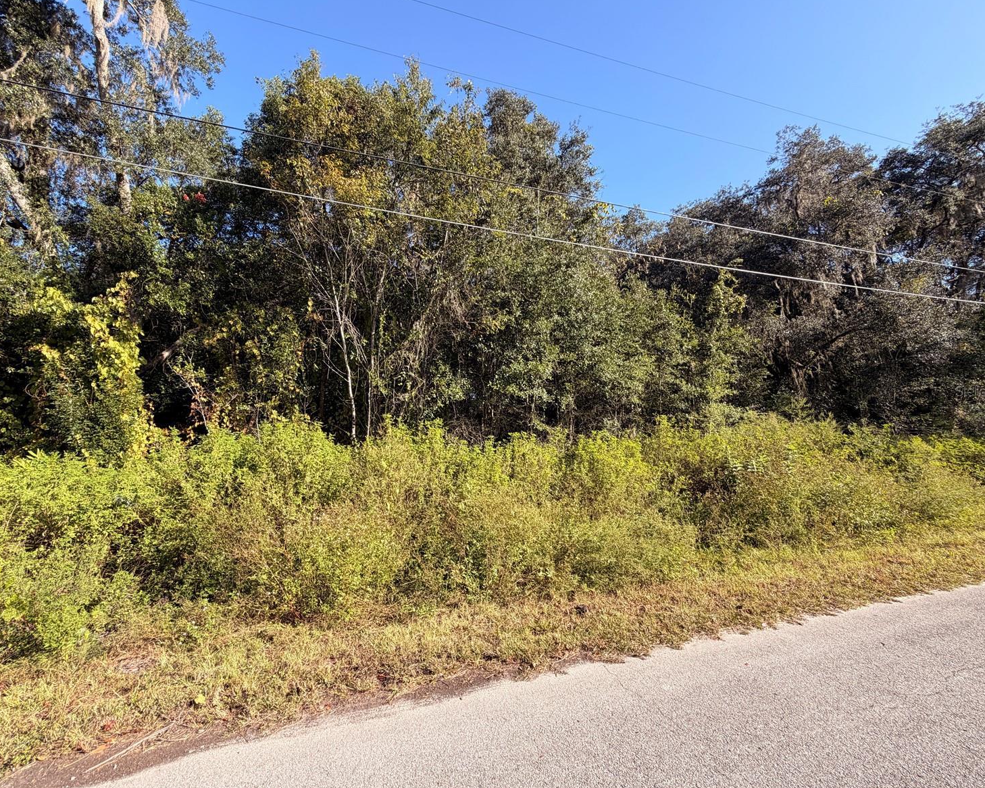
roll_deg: +1.3
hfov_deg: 96.8
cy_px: 391
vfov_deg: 84.0
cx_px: 479
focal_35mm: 15
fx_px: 437
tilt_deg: +7.8
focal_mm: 2.22
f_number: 2.2
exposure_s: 1/531
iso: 40
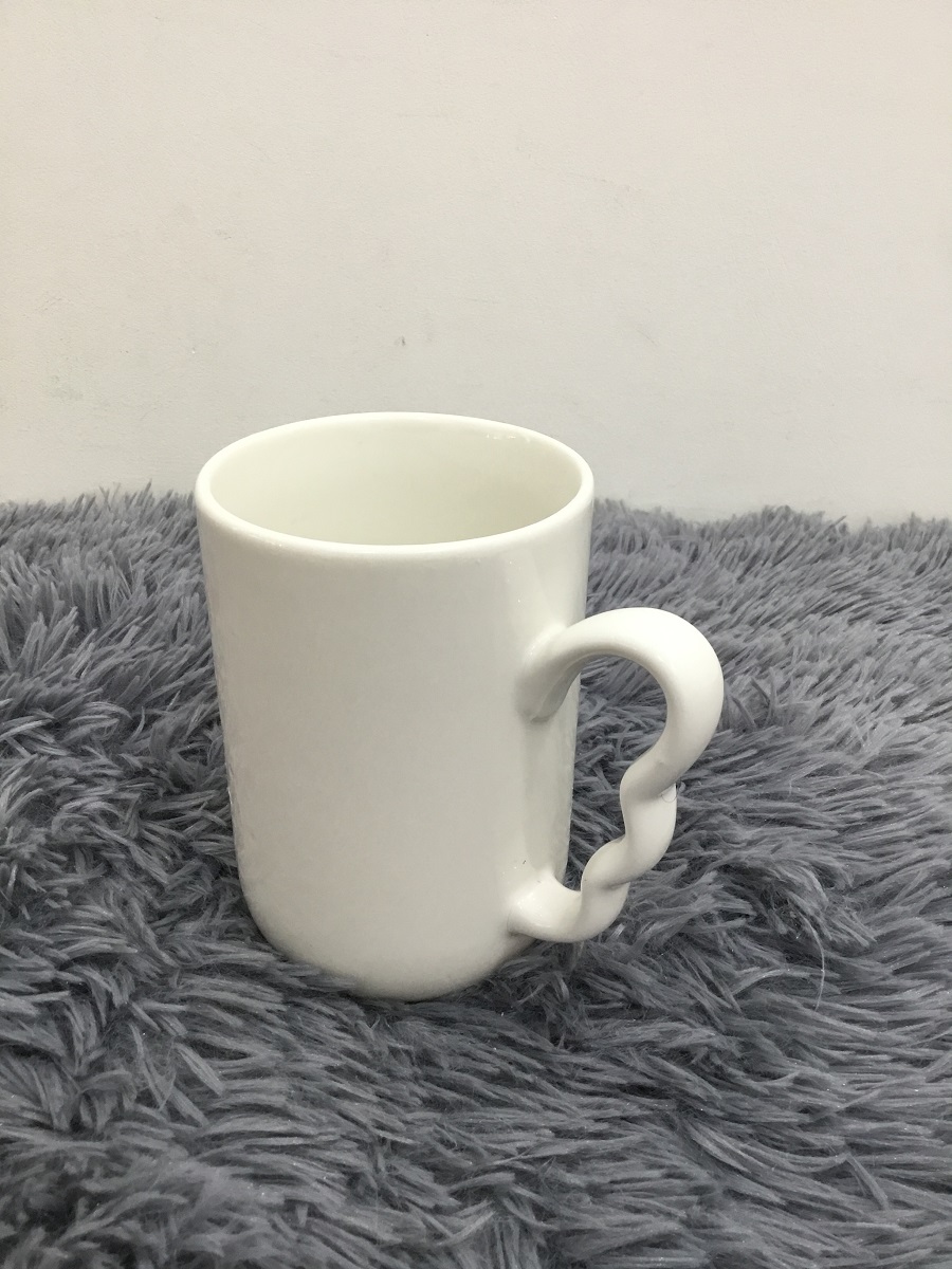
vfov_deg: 58.4
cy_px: 634
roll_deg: +0.3
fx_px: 1137
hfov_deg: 45.4
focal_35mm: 31
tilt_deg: -25.6
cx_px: 476
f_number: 2.4
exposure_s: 1/33
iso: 100
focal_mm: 3.3
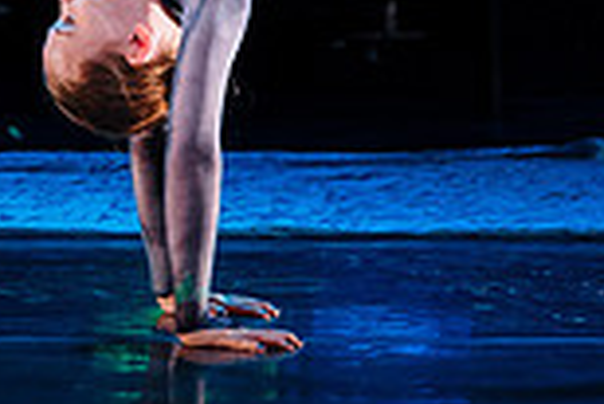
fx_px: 13099
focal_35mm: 780
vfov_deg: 1.8
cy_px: -330
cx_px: 666
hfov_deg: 2.6
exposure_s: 1/500
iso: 1250
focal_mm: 174
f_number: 2.8
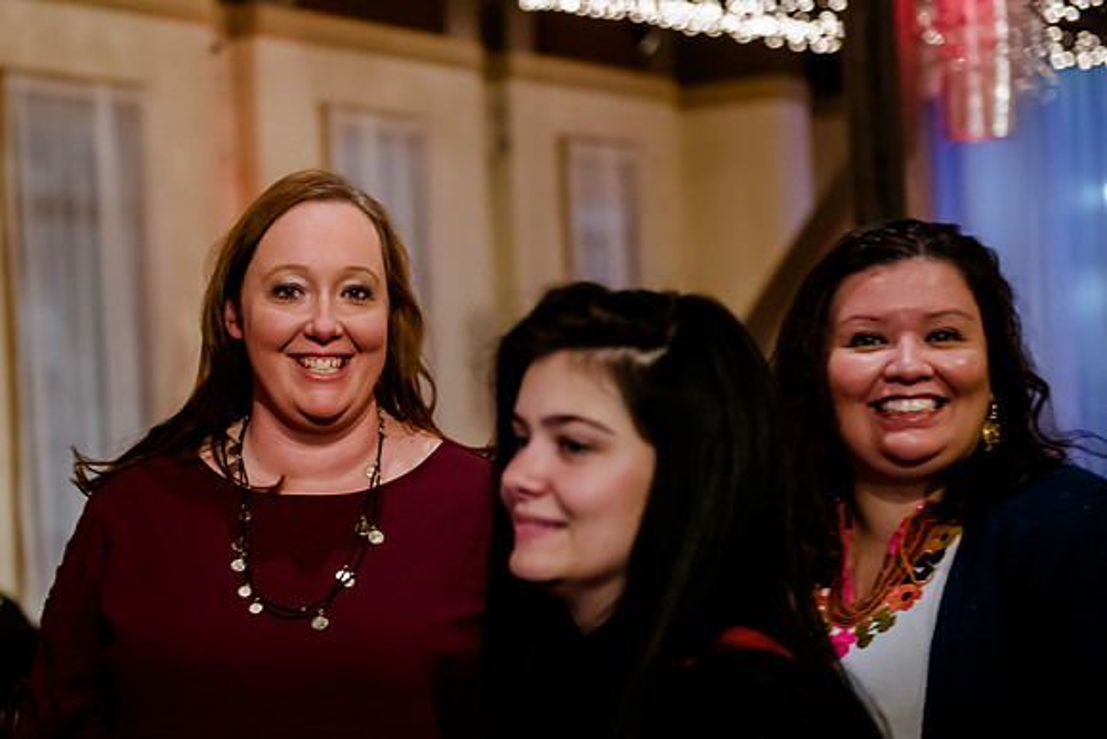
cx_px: 340
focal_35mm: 86
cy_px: 372
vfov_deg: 15.9
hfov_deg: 23.5
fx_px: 2643
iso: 4000
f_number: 2.8
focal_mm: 62
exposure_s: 1/100
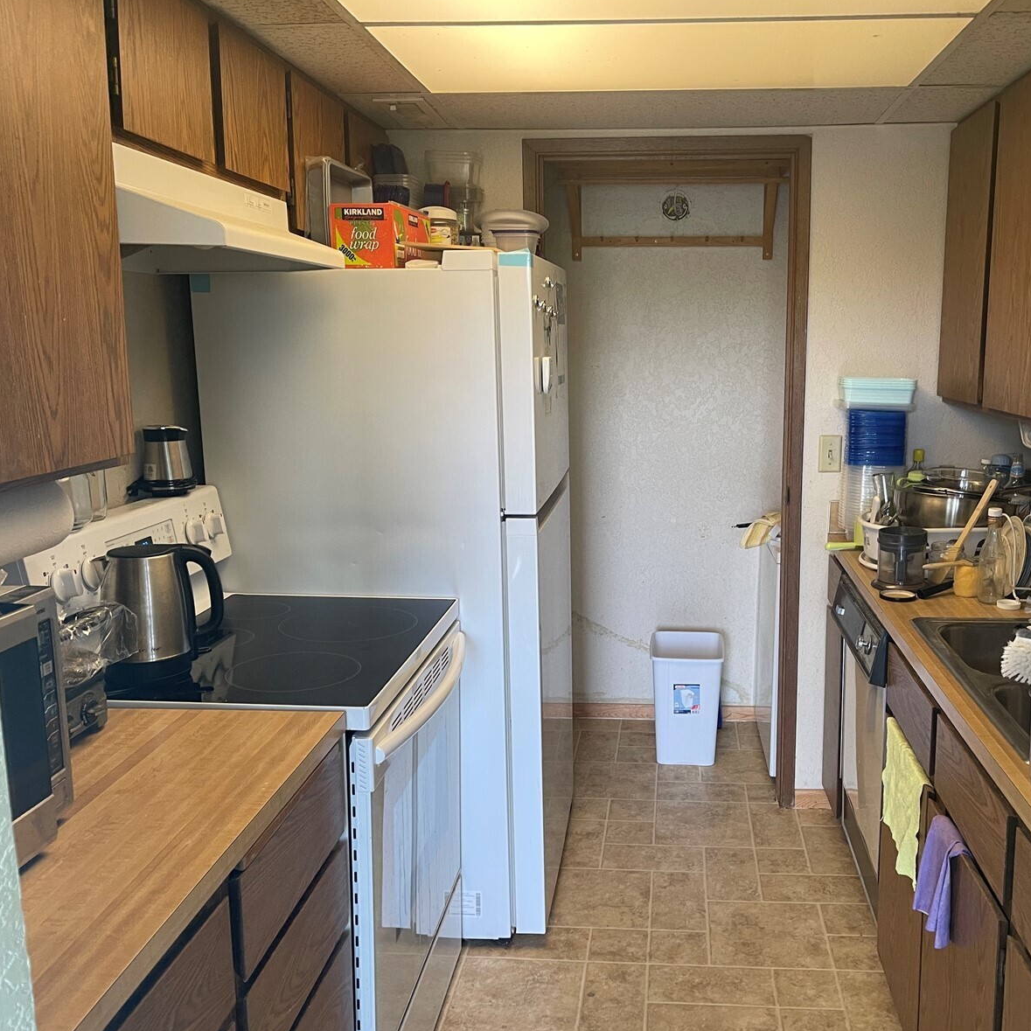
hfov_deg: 53.7
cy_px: 515
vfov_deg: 54.0
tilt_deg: -10.6
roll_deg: +0.1
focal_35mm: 30
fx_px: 1011
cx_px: 614
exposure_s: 1/60
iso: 125
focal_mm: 5.1
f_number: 1.6
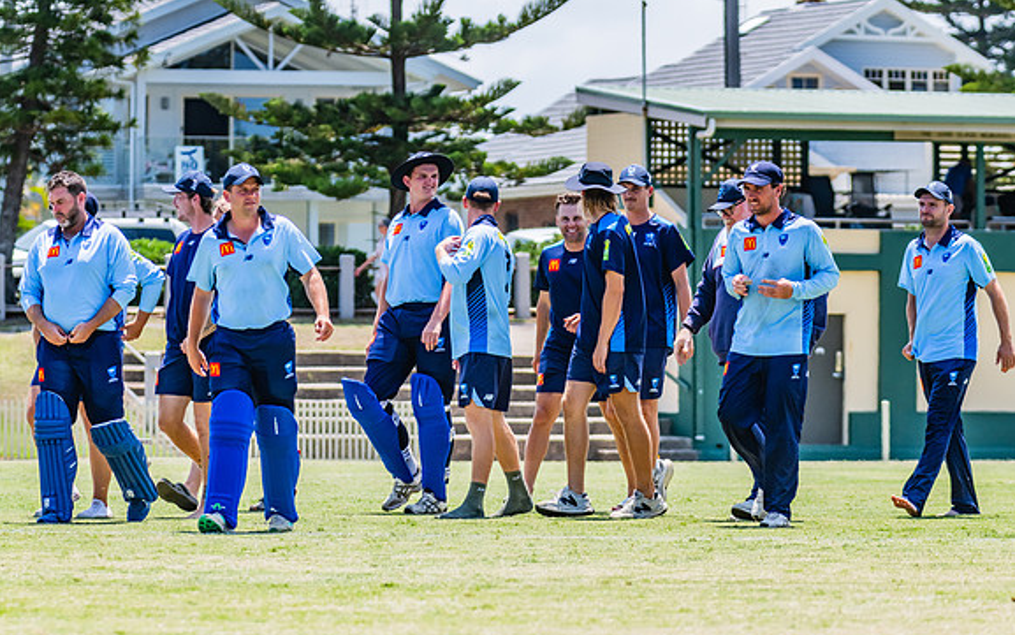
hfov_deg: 8.0
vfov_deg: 5.0
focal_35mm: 261
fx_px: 7222
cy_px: 330
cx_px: 535
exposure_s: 1/2000
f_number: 8
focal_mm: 240
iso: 800
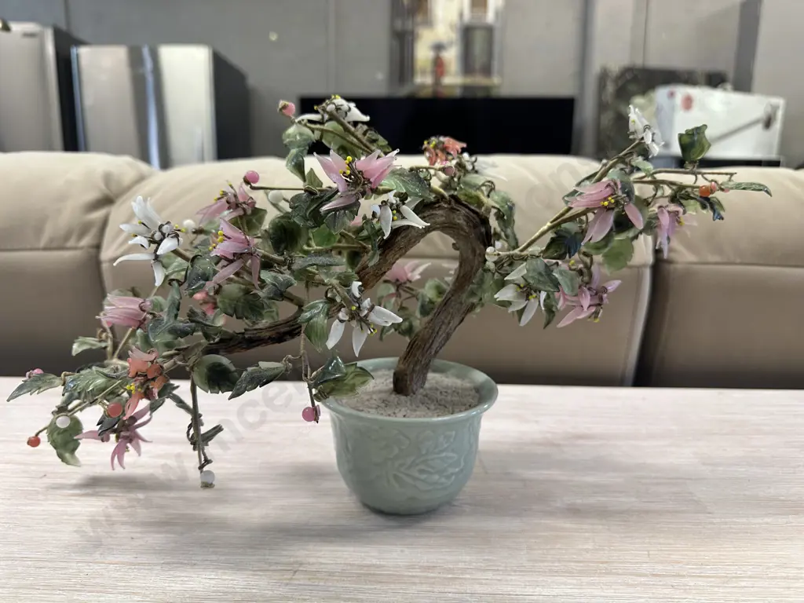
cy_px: 302
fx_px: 557
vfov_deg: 56.8
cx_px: 402
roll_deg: -0.6
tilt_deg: -11.4
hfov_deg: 71.6
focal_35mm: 24
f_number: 1.78
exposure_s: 1/100
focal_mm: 6.86
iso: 160
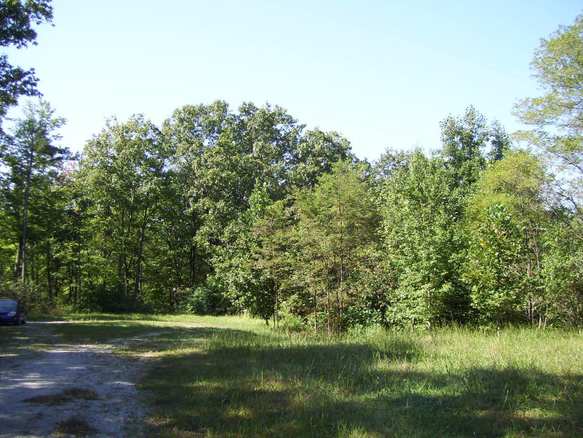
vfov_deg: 39.7
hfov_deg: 51.4
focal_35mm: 36
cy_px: 219
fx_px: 606
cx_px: 292
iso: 80
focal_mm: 6
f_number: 2.7
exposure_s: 1/500
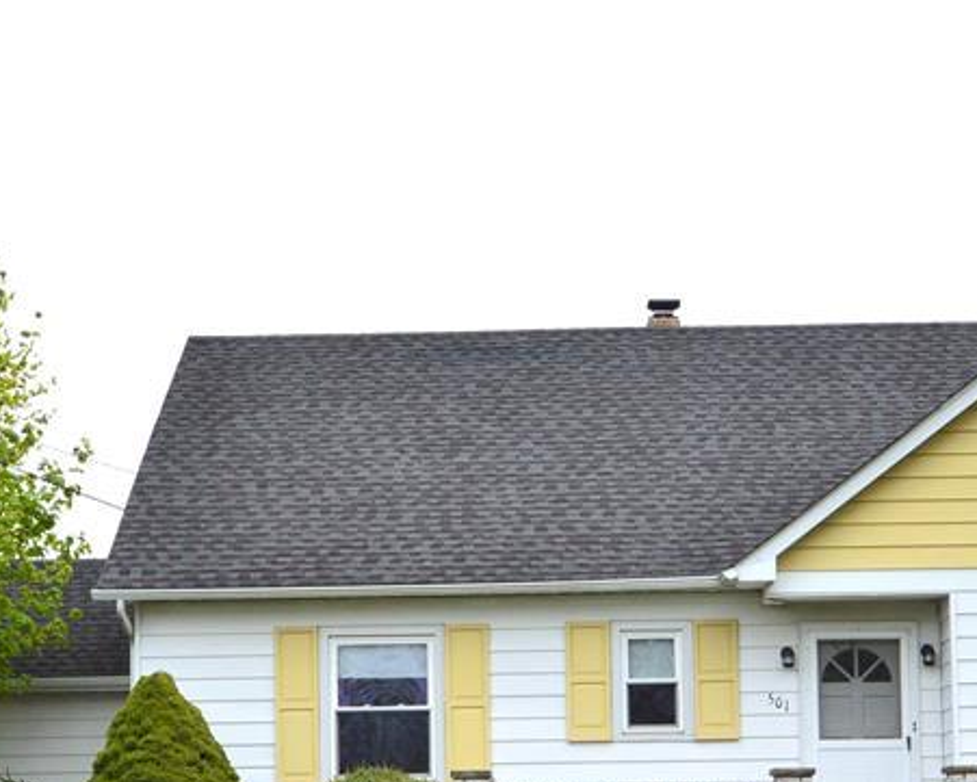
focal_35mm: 71
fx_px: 2057
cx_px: 547
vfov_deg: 21.1
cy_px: 693
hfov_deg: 26.7
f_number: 10
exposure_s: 1/250
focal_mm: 21
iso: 400
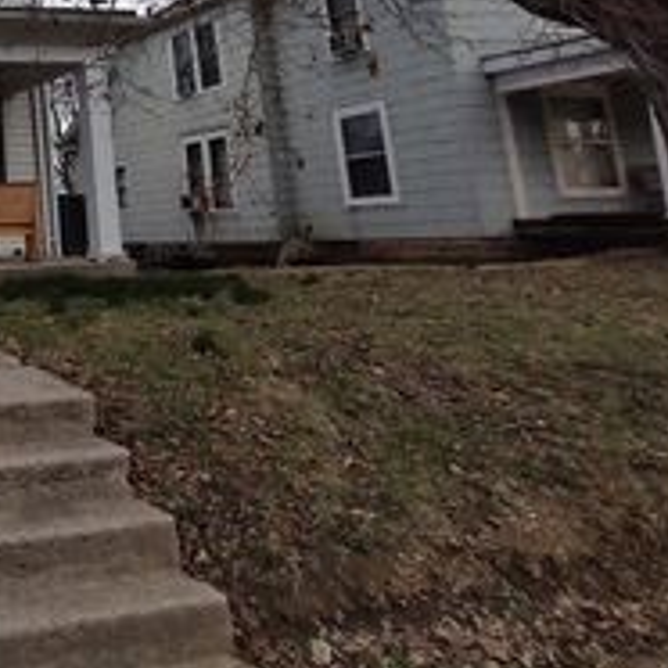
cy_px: 81
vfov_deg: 40.9
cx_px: -169
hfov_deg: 33.7
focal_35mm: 38
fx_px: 830
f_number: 2.2
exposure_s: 1/576
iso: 100
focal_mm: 1.66
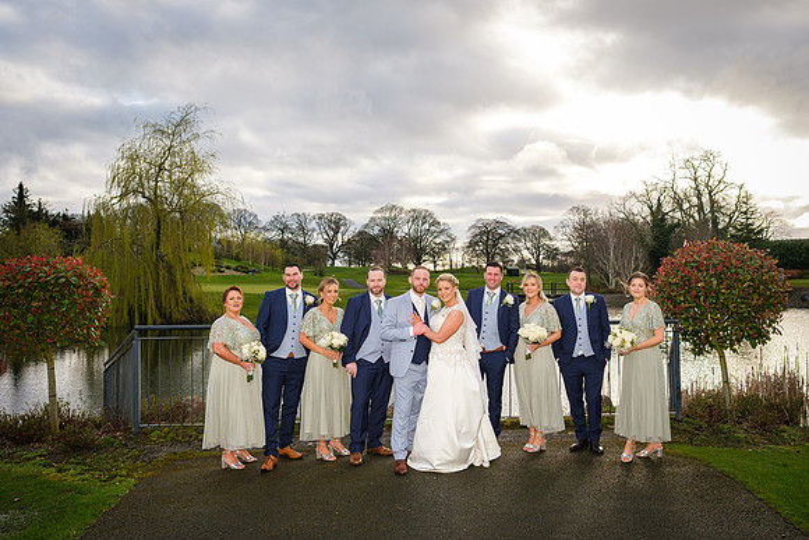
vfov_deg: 47.3
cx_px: 424
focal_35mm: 27
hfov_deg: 66.6
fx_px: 616
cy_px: 253
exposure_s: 1/250
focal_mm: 16
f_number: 4.5
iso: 160
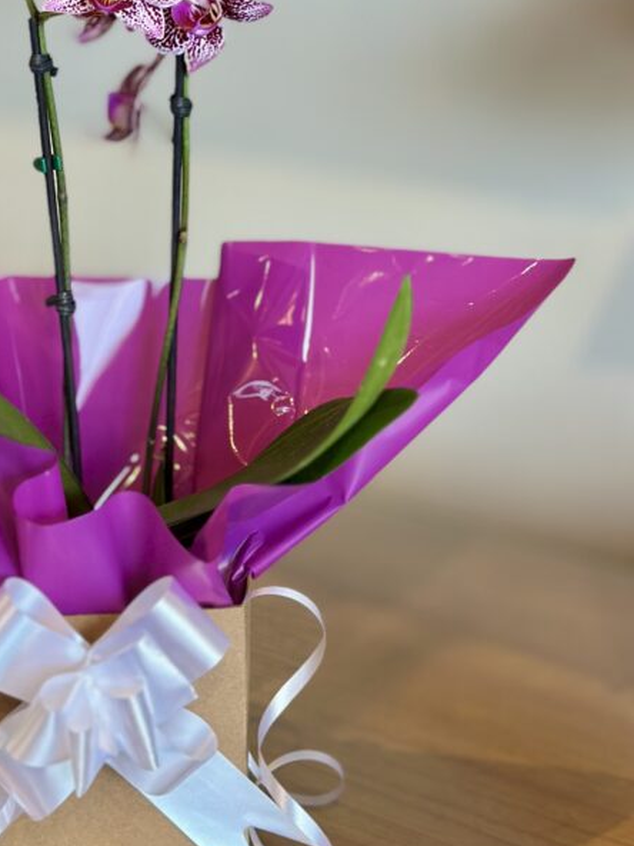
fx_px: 2027
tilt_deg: -16.7
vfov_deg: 23.4
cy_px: 243
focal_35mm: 83
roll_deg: +0.9
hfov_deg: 17.6
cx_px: 87
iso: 160
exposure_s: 1/120
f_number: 1.78
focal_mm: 6.86
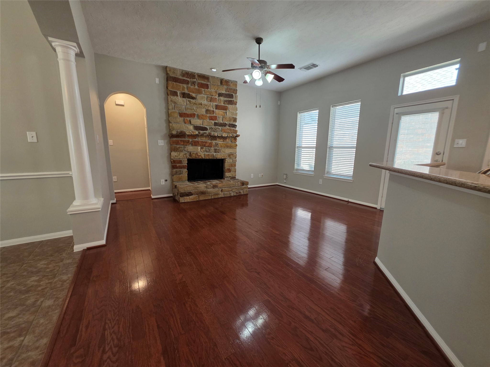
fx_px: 184
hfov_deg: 106.2
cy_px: 184
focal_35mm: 13
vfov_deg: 89.9
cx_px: 245
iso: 160
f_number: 1.9
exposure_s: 1/120
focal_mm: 2.2
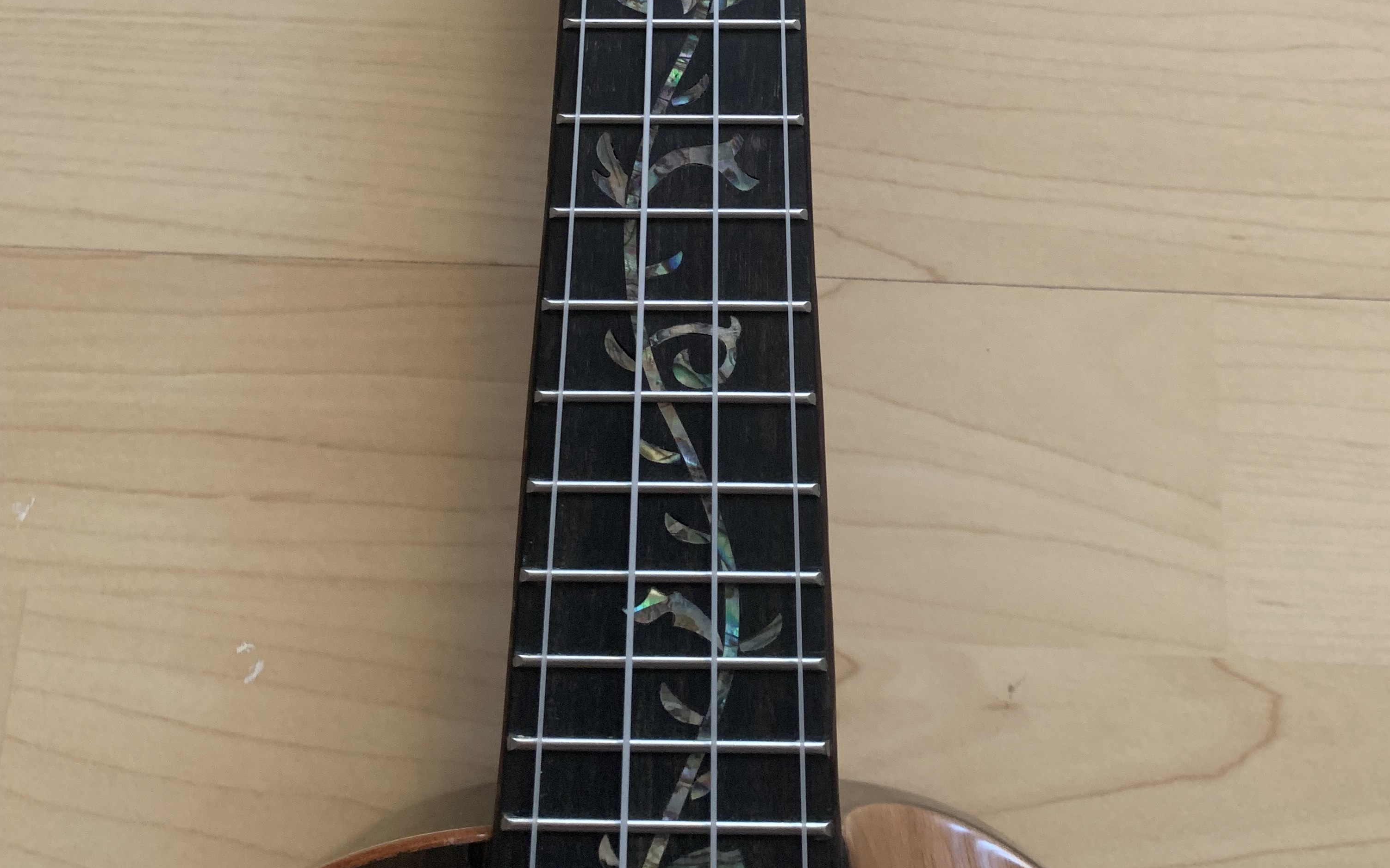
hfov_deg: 52.7
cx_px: 699
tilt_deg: -73.9
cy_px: 122
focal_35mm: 37
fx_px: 1402
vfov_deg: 33.0
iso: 250
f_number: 1.8
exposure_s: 1/60
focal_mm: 4.25
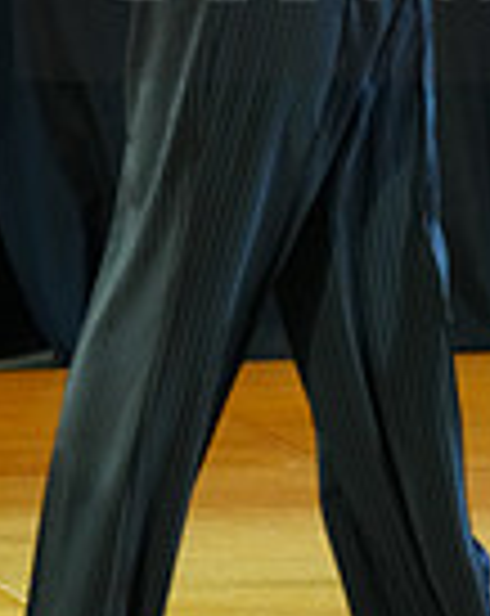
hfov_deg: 3.2
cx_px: 636
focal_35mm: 478
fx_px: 8694
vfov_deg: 4.0
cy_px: -67
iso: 2500
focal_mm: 120
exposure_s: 1/400
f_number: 2.8
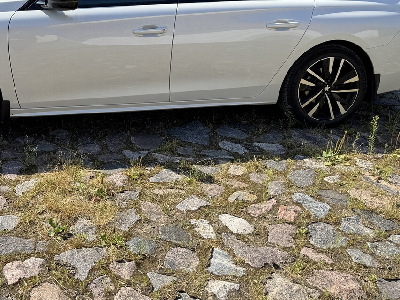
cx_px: 116
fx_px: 520
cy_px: 55
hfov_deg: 41.2
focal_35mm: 45
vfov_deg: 31.3
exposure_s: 1/2959
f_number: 1.78
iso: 80
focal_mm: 6.76
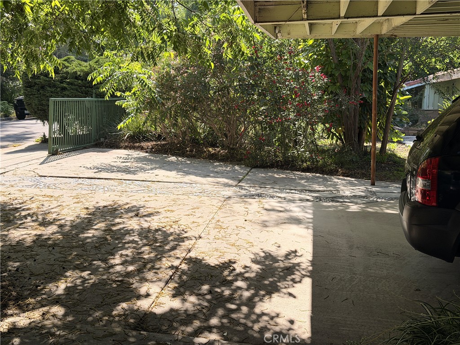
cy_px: 172
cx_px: 230
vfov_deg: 30.3
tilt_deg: -5.6
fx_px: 638
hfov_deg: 39.7
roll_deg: -0.7
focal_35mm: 48
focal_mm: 6.76
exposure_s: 1/1608
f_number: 1.78
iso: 64
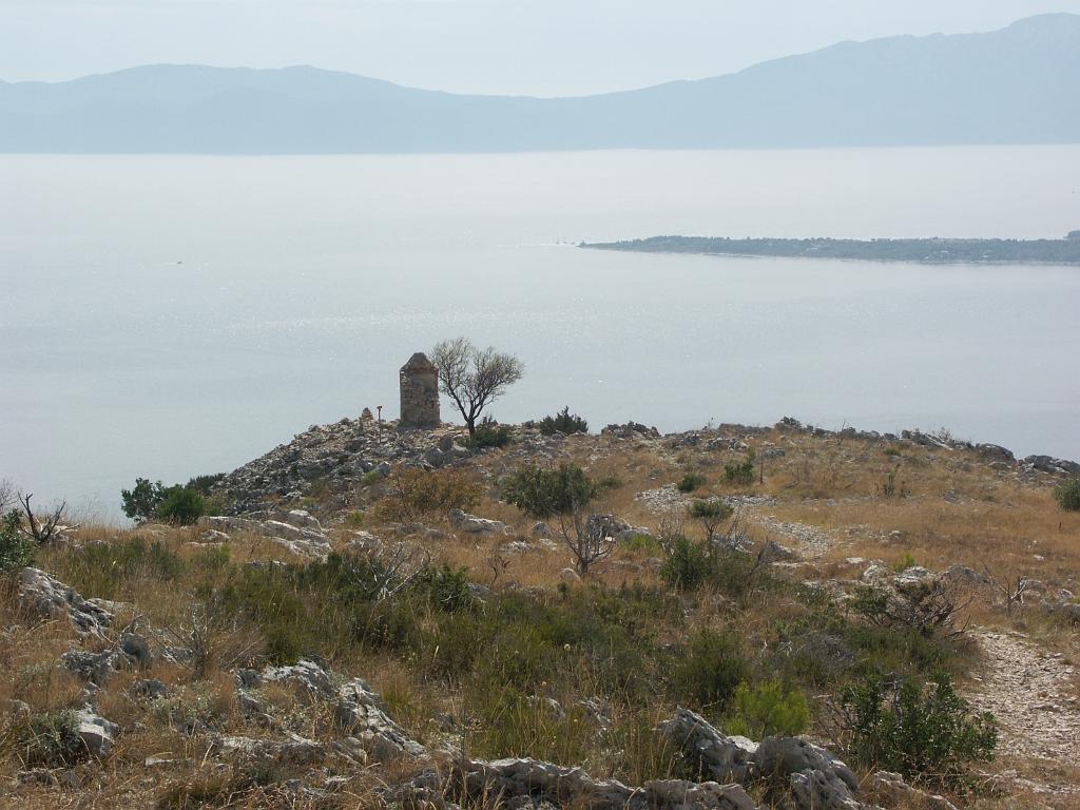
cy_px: 405
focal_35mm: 79
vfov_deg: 18.7
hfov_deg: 24.7
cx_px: 540
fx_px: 2465
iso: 64
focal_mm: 20.23
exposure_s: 1/400
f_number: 7.1
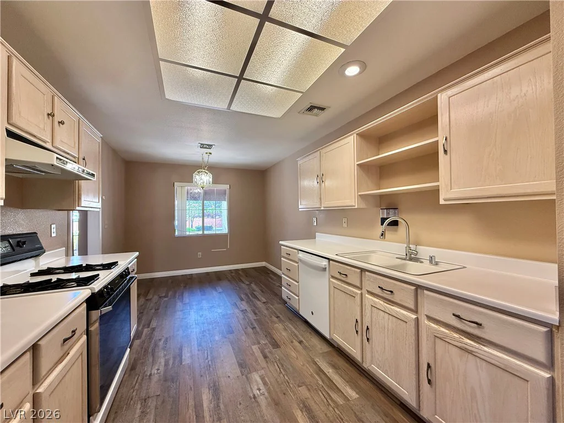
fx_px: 228
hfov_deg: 102.1
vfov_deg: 85.7
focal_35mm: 14
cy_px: 212
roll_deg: +0.6
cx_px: 282
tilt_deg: +0.3
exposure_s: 1/120
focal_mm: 2.22
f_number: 2.2
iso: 160
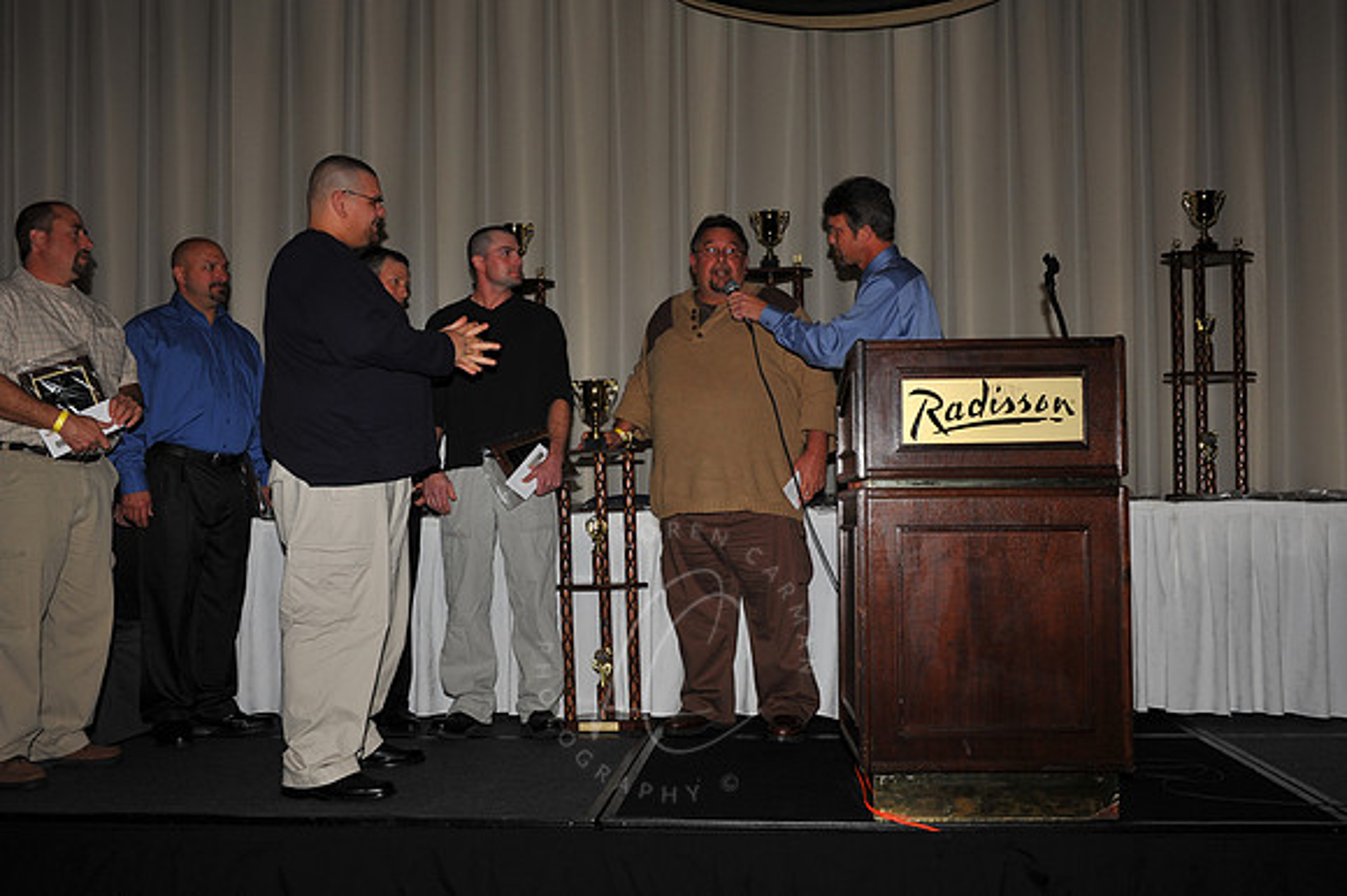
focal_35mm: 35
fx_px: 1309
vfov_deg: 37.8
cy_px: 448
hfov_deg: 54.5
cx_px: 674
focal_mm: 35
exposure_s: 1/250
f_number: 8
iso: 250
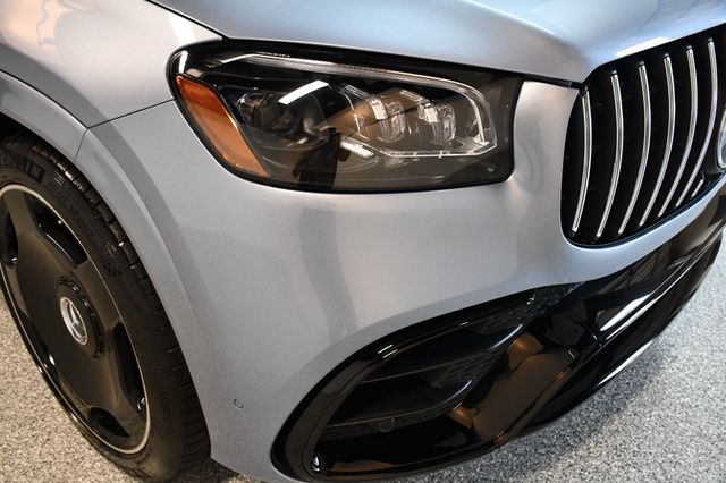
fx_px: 685
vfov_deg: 38.8
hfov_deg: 55.8
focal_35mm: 34
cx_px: 363
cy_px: 242
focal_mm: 23
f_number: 3.8
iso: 2200
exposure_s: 1/125
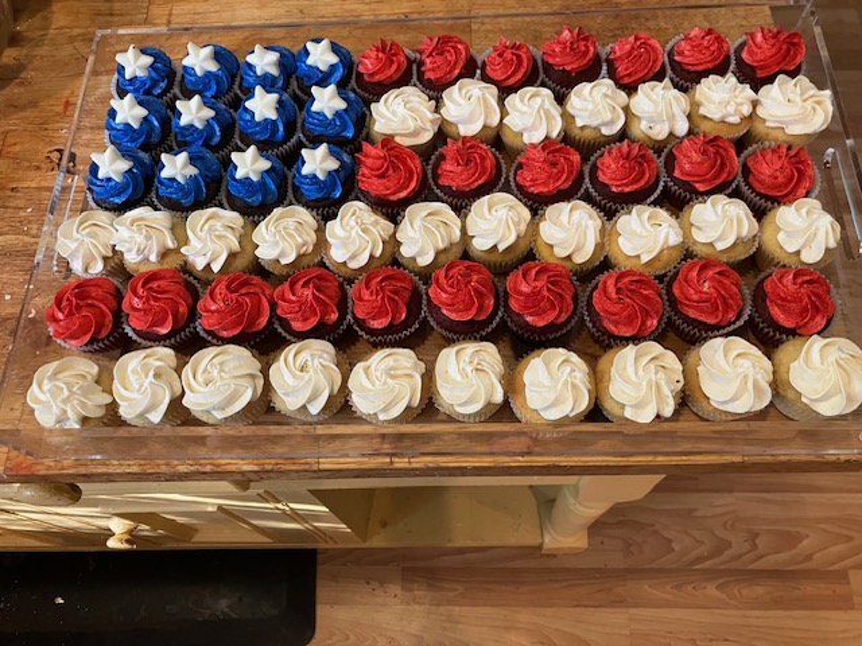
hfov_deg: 63.4
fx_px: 697
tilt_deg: -66.0
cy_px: 323
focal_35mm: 28
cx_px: 431
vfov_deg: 49.7
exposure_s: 1/60
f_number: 1.8
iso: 320
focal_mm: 3.99
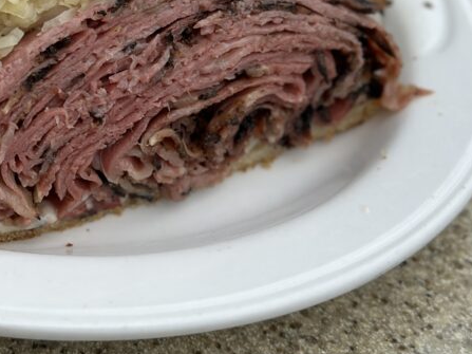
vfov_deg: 13.2
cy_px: -41
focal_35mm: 110
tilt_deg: -41.1
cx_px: -20
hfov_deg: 17.4
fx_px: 1499
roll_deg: +3.8
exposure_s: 1/2160
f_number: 1.78
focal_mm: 6.86
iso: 80
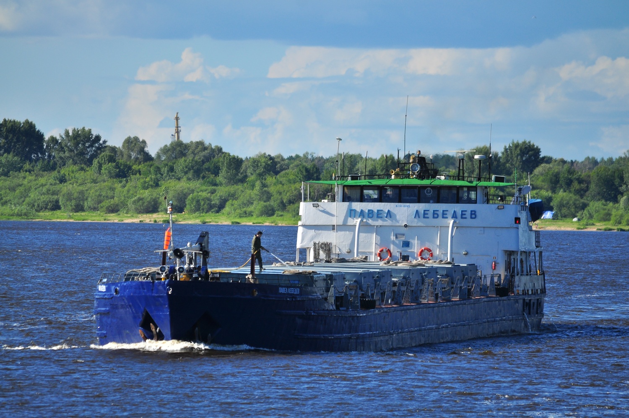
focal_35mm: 450
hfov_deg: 4.6
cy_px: 209
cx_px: 314
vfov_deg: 3.0
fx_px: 7852
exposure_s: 1/1250
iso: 200
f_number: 5.6
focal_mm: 300
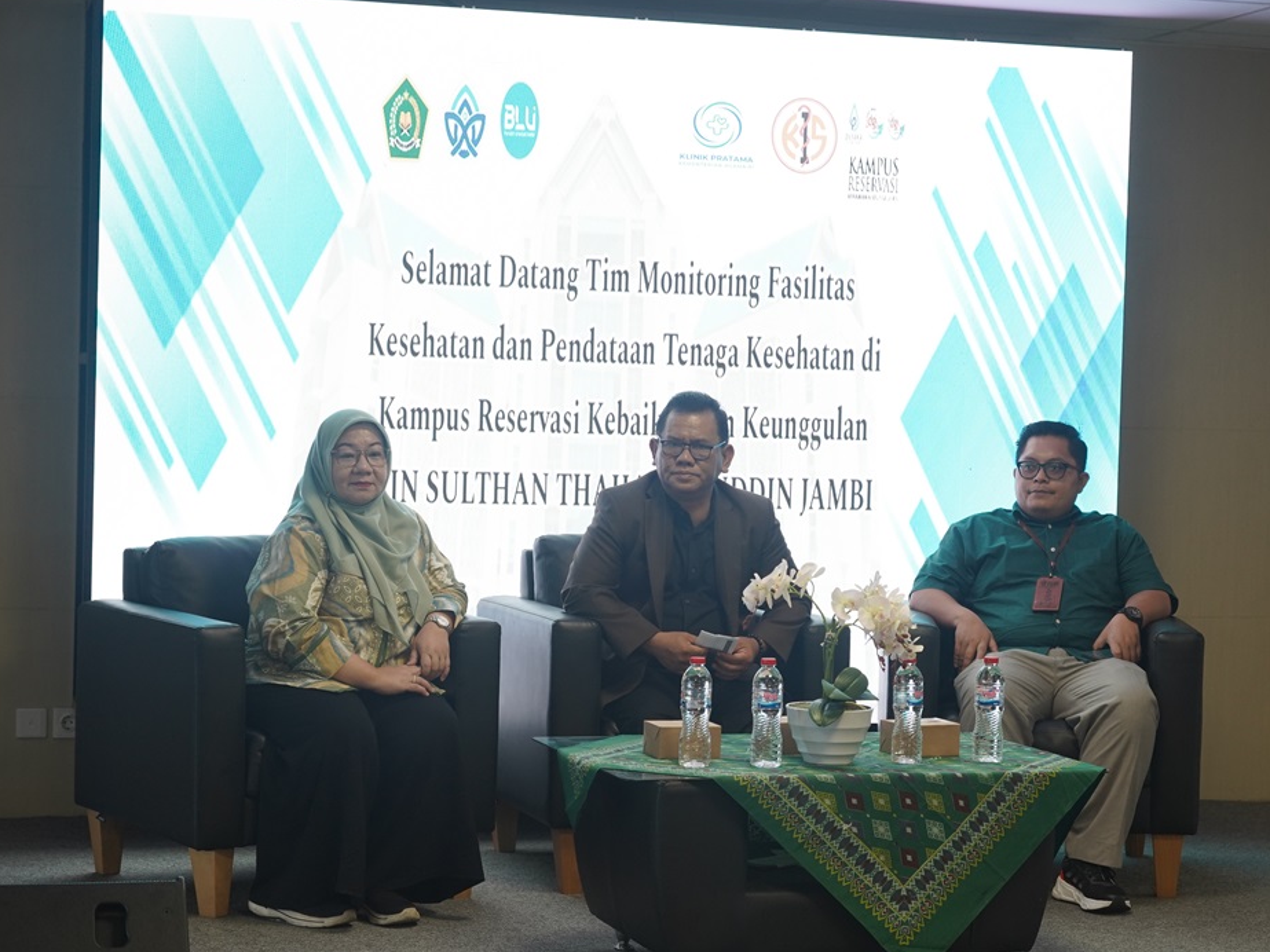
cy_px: 513
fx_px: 2751
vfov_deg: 19.6
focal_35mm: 75
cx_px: 667
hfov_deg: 26.0
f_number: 5.6
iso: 1000
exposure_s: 1/100
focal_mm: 60
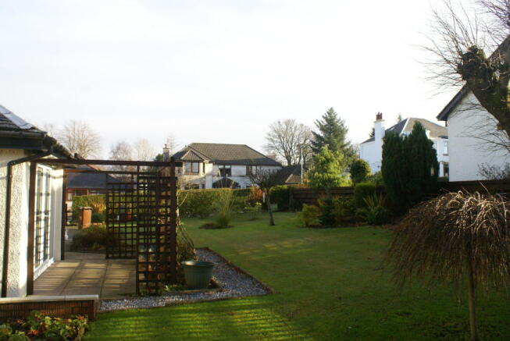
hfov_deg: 61.9
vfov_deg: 43.7
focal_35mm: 30
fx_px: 425
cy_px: 170
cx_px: 255
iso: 800
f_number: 8
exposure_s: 1/400
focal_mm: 20
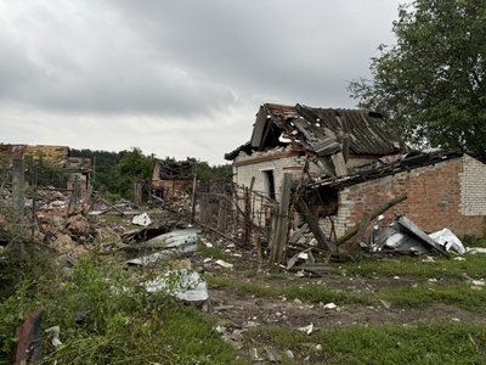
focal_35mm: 24
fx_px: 337
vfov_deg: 56.8
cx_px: 243
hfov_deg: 71.6
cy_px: 182
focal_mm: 6.76
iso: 80
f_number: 1.78
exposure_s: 1/693
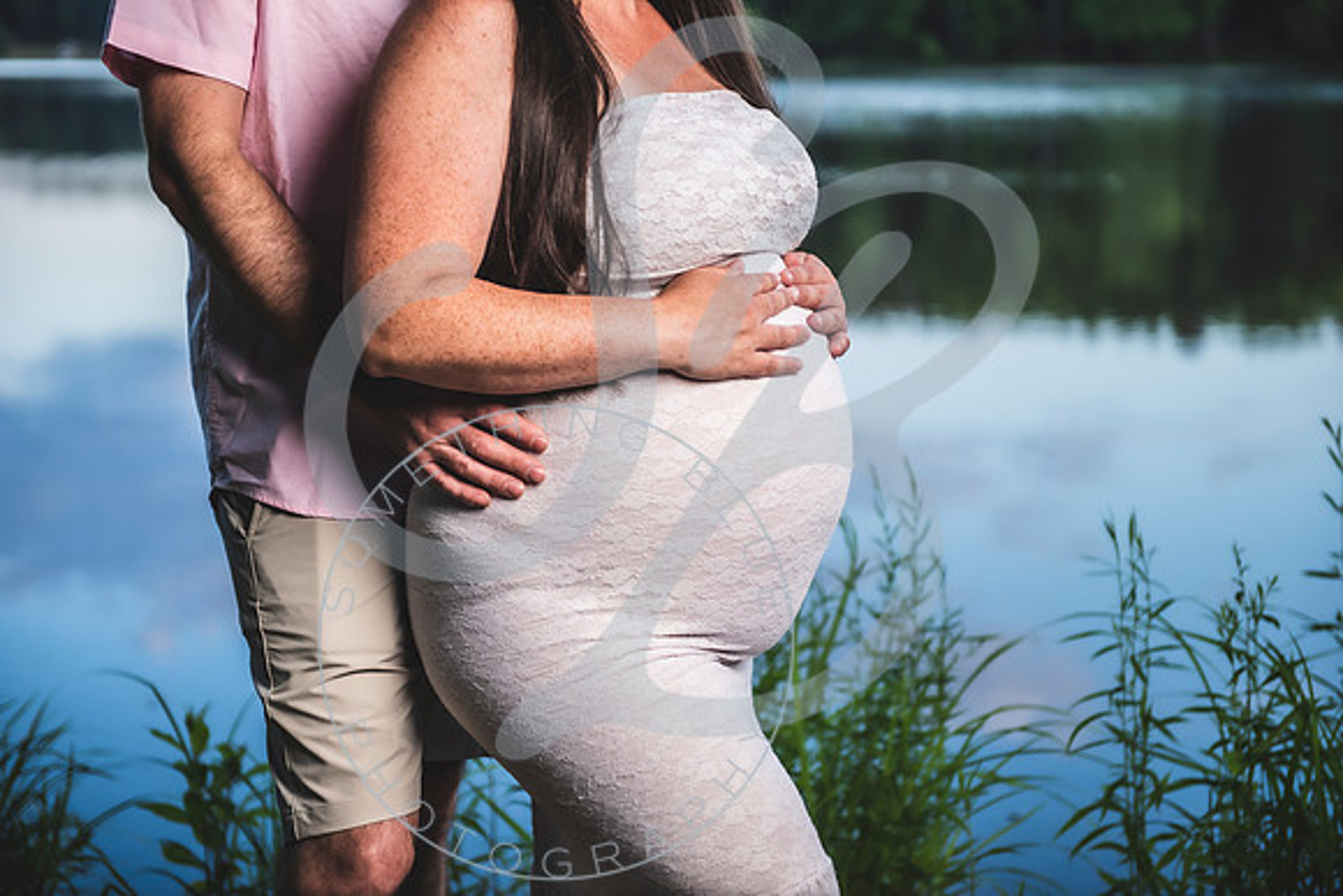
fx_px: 2612
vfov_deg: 19.5
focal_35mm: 70
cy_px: 448
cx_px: 672
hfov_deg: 28.8
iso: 200
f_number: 2.8
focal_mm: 70
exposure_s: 1/250
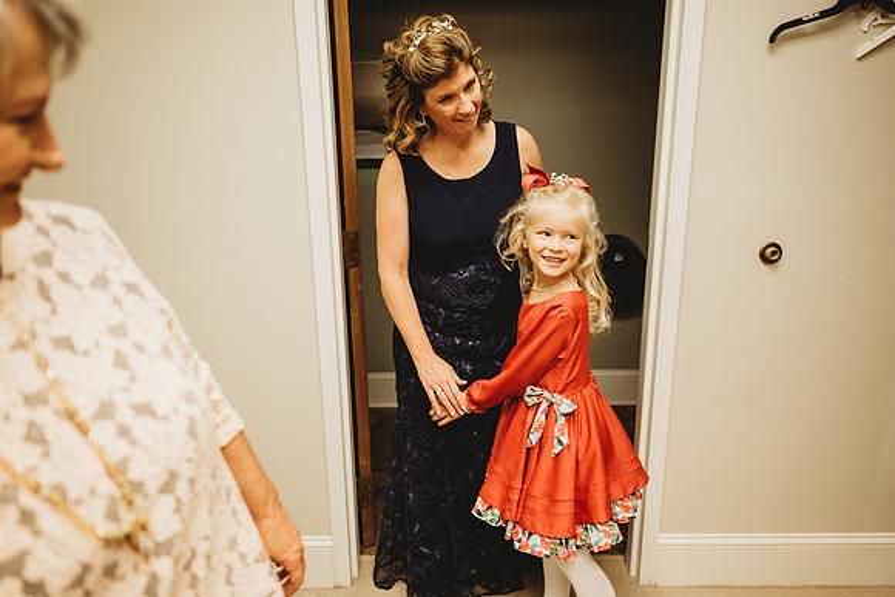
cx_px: 448
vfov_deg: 53.2
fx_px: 597
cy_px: 298
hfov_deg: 73.7
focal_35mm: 24
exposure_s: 1/125
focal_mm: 24
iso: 800
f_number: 2.2
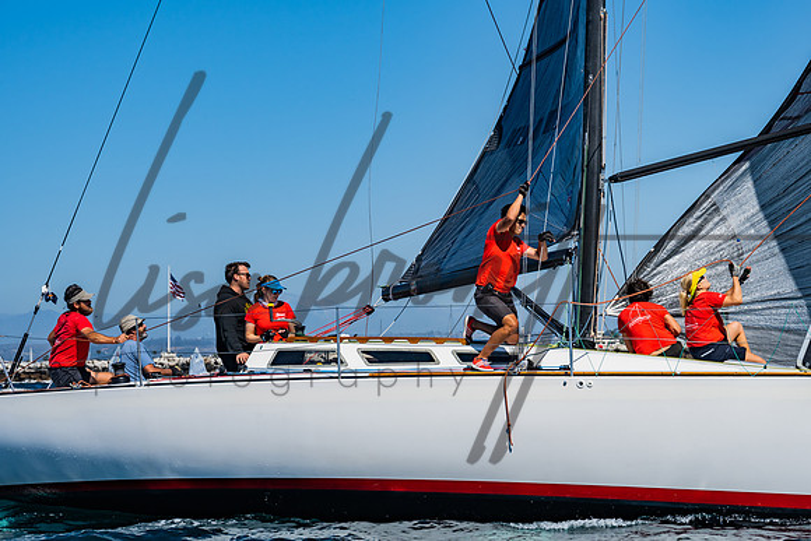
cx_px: 409
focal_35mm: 107
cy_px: 251
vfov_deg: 12.8
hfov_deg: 19.0
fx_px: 2420
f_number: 6.3
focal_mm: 93
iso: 160
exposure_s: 1/2000
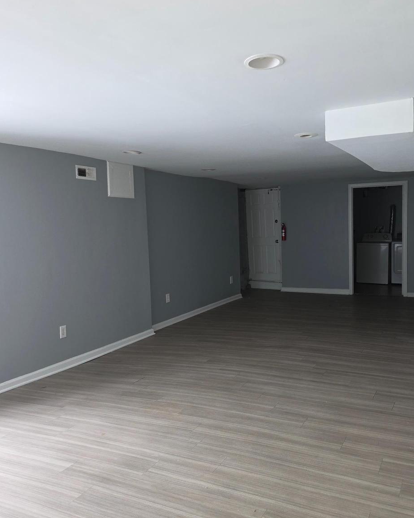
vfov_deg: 58.8
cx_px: 237
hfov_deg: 48.4
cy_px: 263
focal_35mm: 30
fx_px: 459
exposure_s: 1/20
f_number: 1.7
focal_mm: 6.3
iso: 125
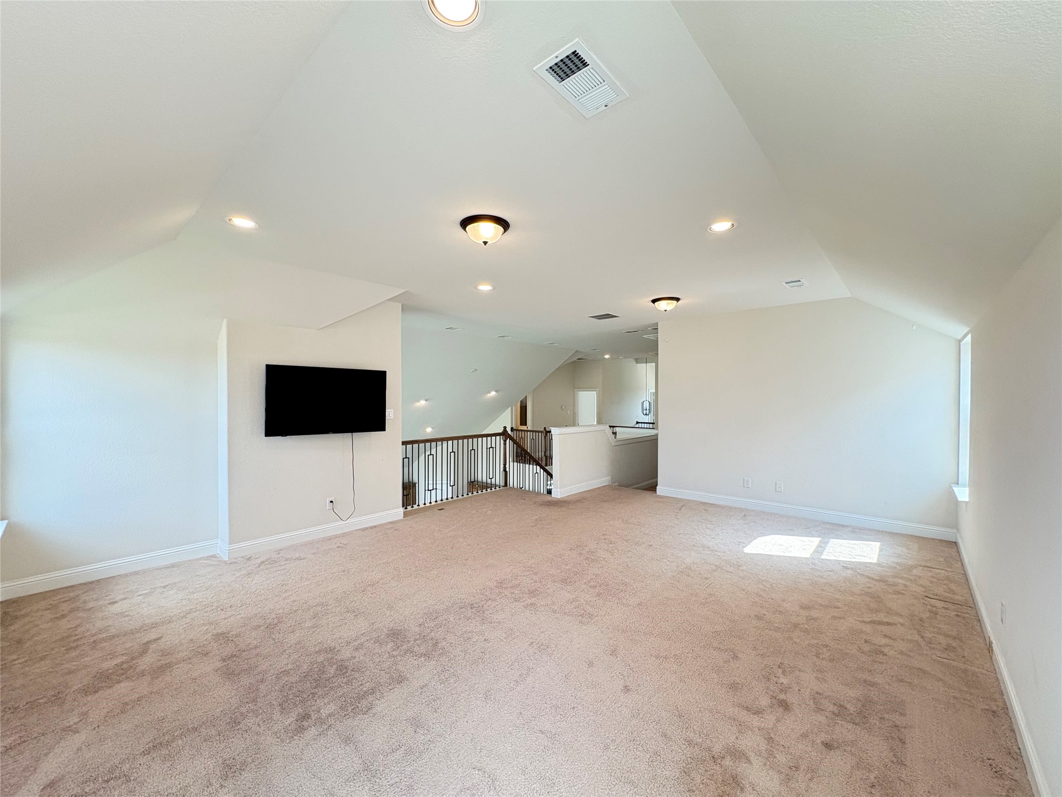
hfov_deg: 102.1
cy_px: 398
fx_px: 430
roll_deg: +0.3
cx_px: 531
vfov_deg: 85.7
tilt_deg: +0.1
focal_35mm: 14
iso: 250
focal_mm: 2.22
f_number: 2.2
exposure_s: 1/120
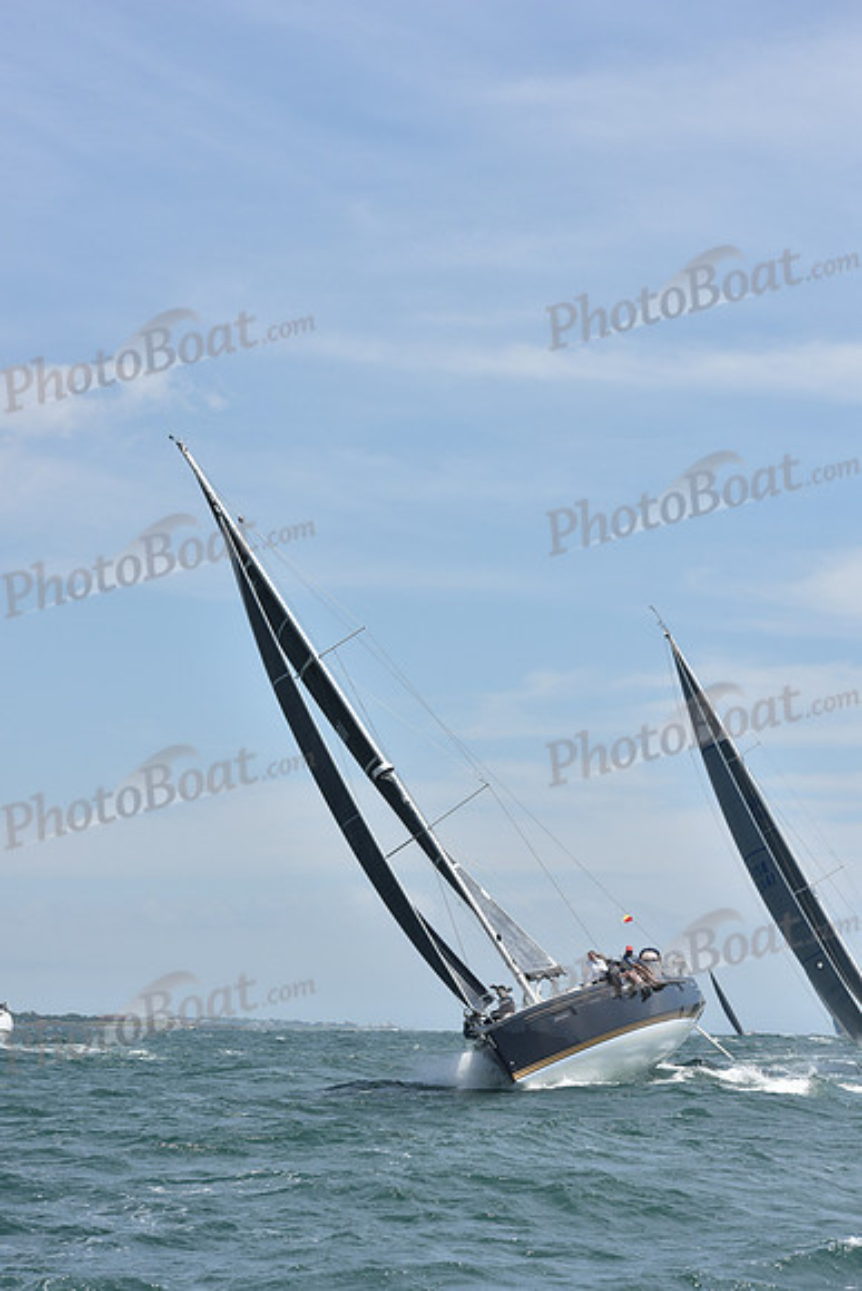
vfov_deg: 22.6
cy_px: 646
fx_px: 3230
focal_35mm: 90
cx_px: 431
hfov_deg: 15.2
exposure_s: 1/1250
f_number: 8
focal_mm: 90
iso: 250
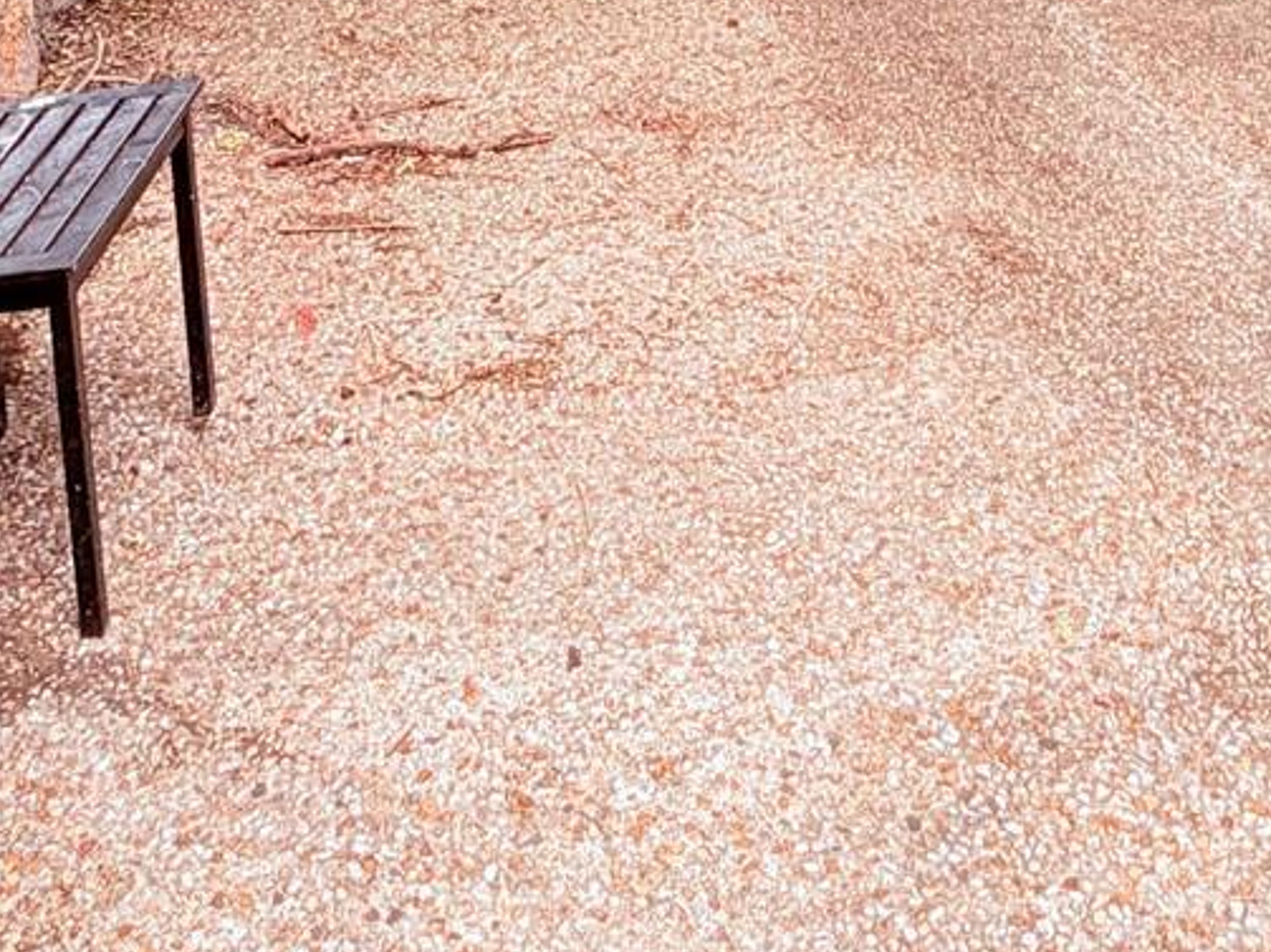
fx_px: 2092
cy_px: -967
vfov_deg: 17.7
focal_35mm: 57
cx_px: 846
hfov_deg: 33.5
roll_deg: -1.2
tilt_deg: +9.8
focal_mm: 2.22
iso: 50
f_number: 2.2
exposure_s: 1/227
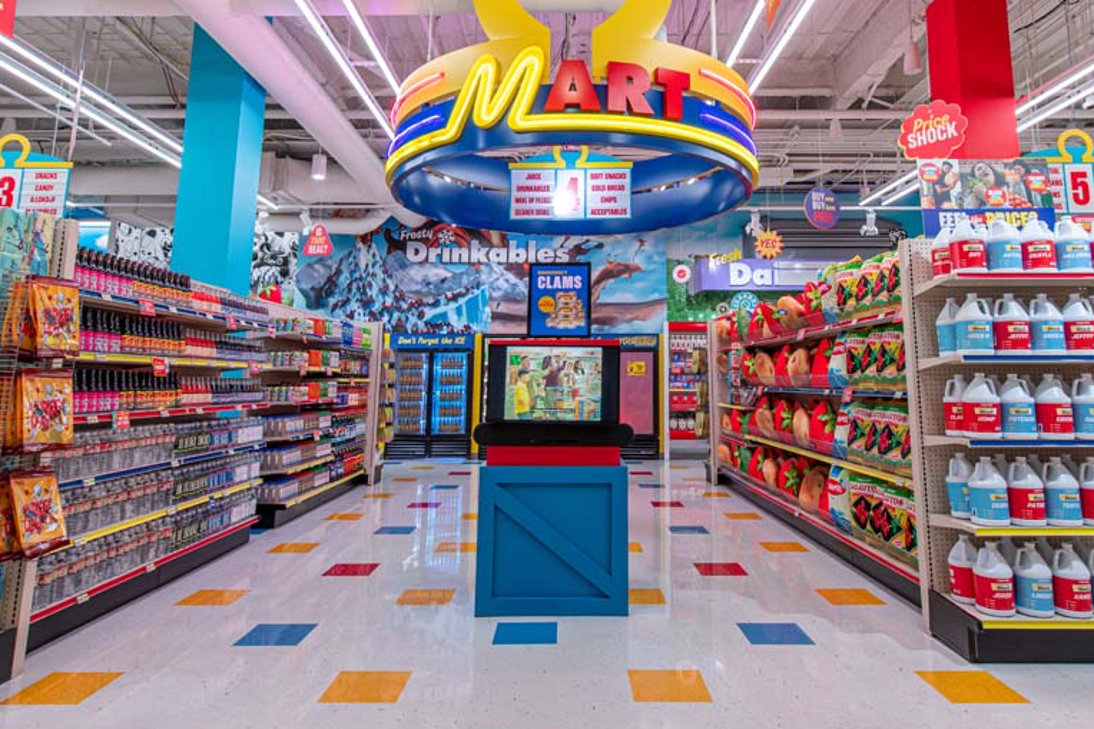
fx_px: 668
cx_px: 568
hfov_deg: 78.6
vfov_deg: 56.4
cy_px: 265
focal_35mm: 22
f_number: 9
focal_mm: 14
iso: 320
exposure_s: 1/15
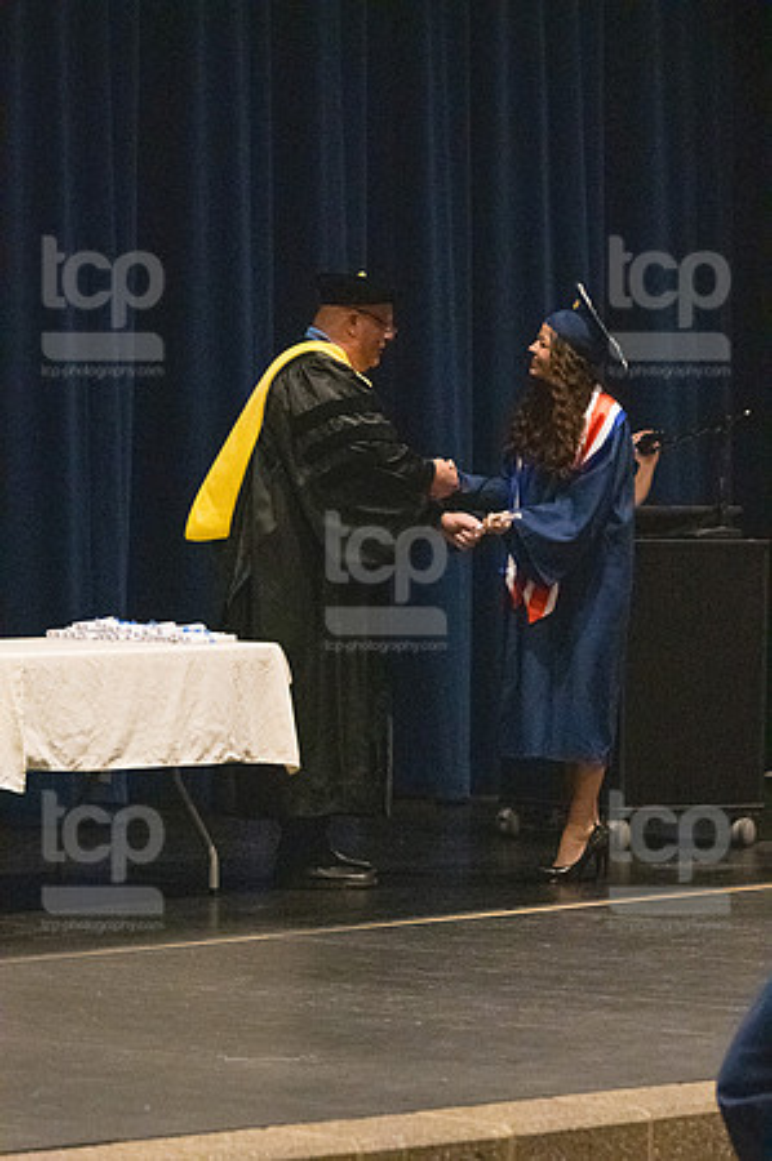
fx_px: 5610
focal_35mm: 174
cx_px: 386
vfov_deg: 11.8
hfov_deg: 7.9
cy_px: 580
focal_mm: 116
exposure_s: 1/400
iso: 10000
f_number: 3.2
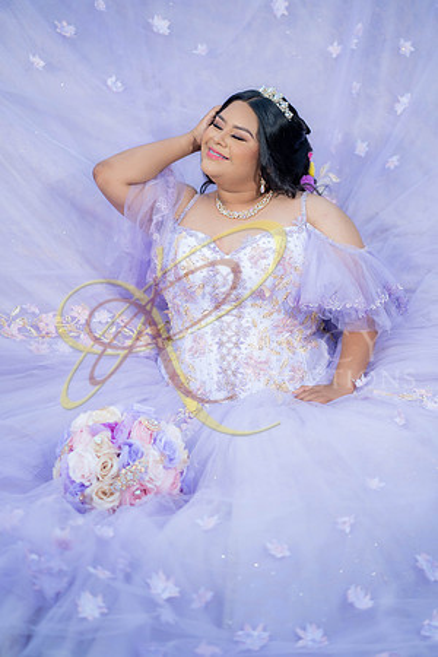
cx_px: 219
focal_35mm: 85
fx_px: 1551
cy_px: 328
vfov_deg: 23.9
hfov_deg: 16.1
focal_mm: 85
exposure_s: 1/1250
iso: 125
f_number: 1.8
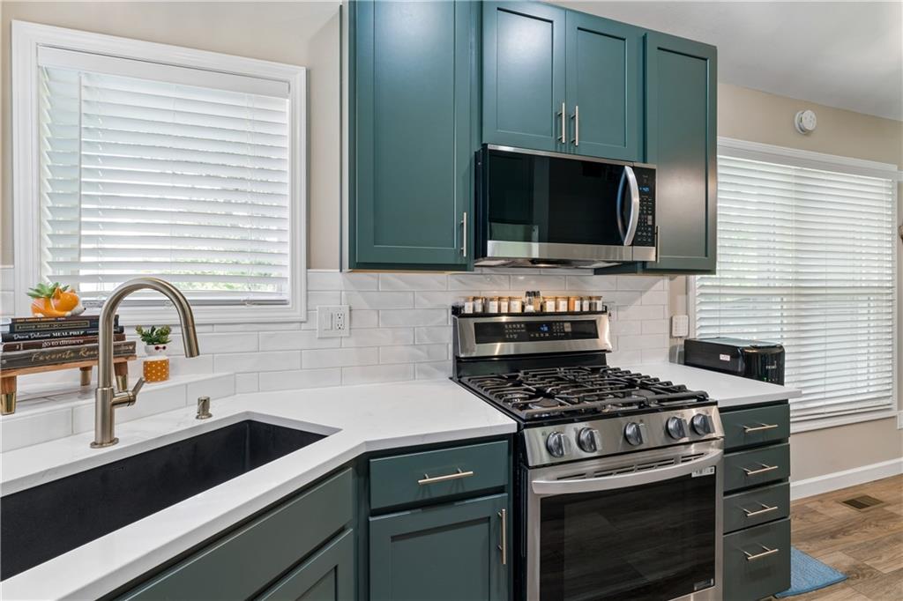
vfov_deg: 71.7
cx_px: 452
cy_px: 300
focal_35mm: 17
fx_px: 416
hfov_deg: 94.7
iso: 400
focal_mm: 16.6
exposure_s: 1/5
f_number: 13
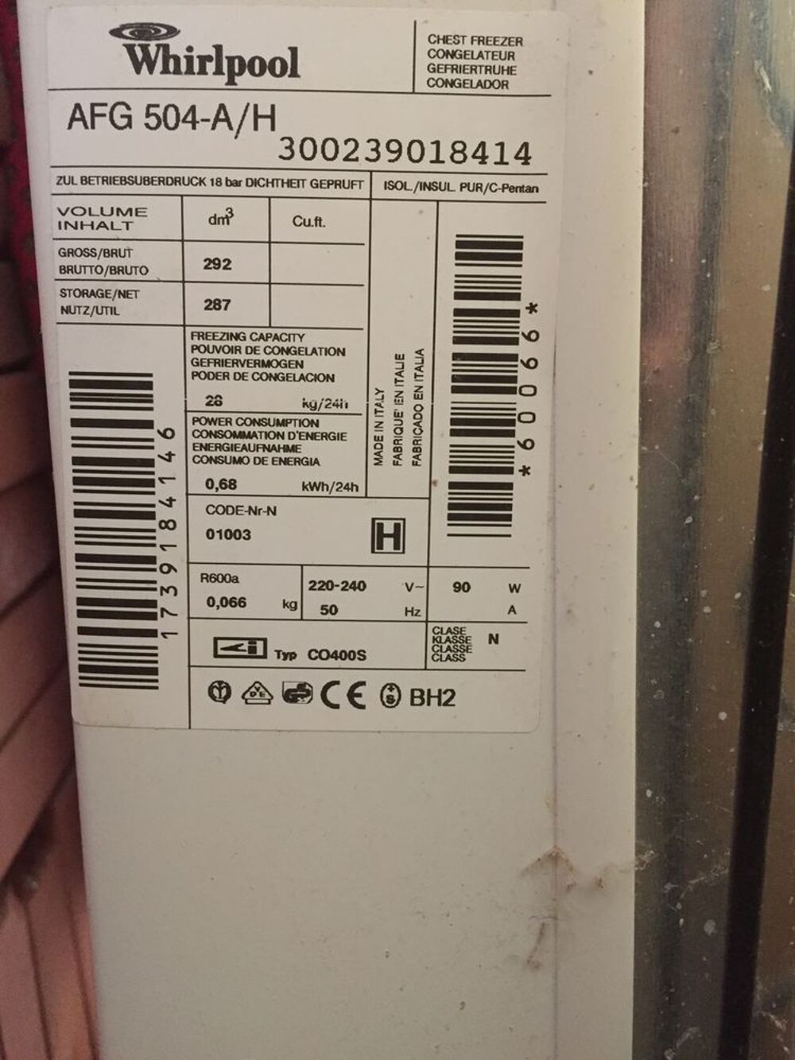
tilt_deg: -7.3
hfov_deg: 48.2
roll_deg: +1.4
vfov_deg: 61.7
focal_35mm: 29
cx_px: 398
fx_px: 888
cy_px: 530
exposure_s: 1/17
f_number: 2.2
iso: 500
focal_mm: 4.15
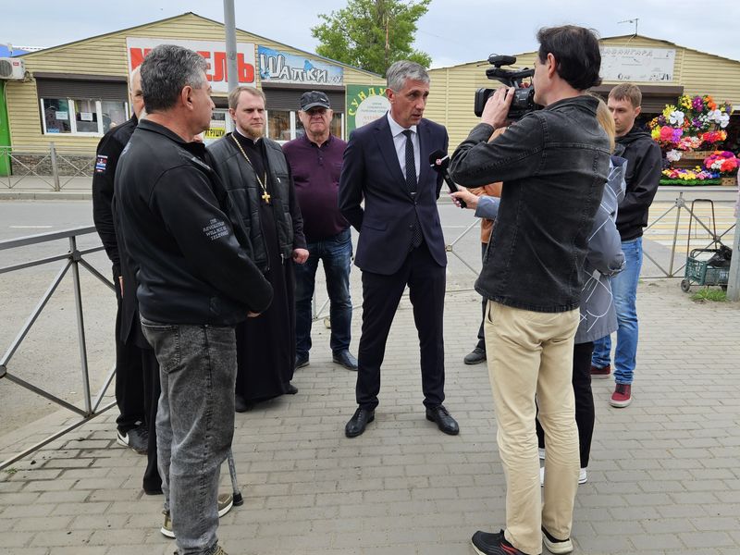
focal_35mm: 23
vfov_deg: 58.9
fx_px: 492
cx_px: 370
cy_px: 278
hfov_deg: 73.9
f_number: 1.8
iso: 25
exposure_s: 1/572
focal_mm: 5.4
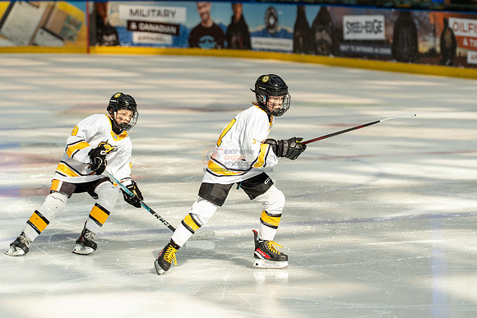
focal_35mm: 225
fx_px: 2982
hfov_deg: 9.1
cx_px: 238
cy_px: 159
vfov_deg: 6.1
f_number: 3.5
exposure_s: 1/1600
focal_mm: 150
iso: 800
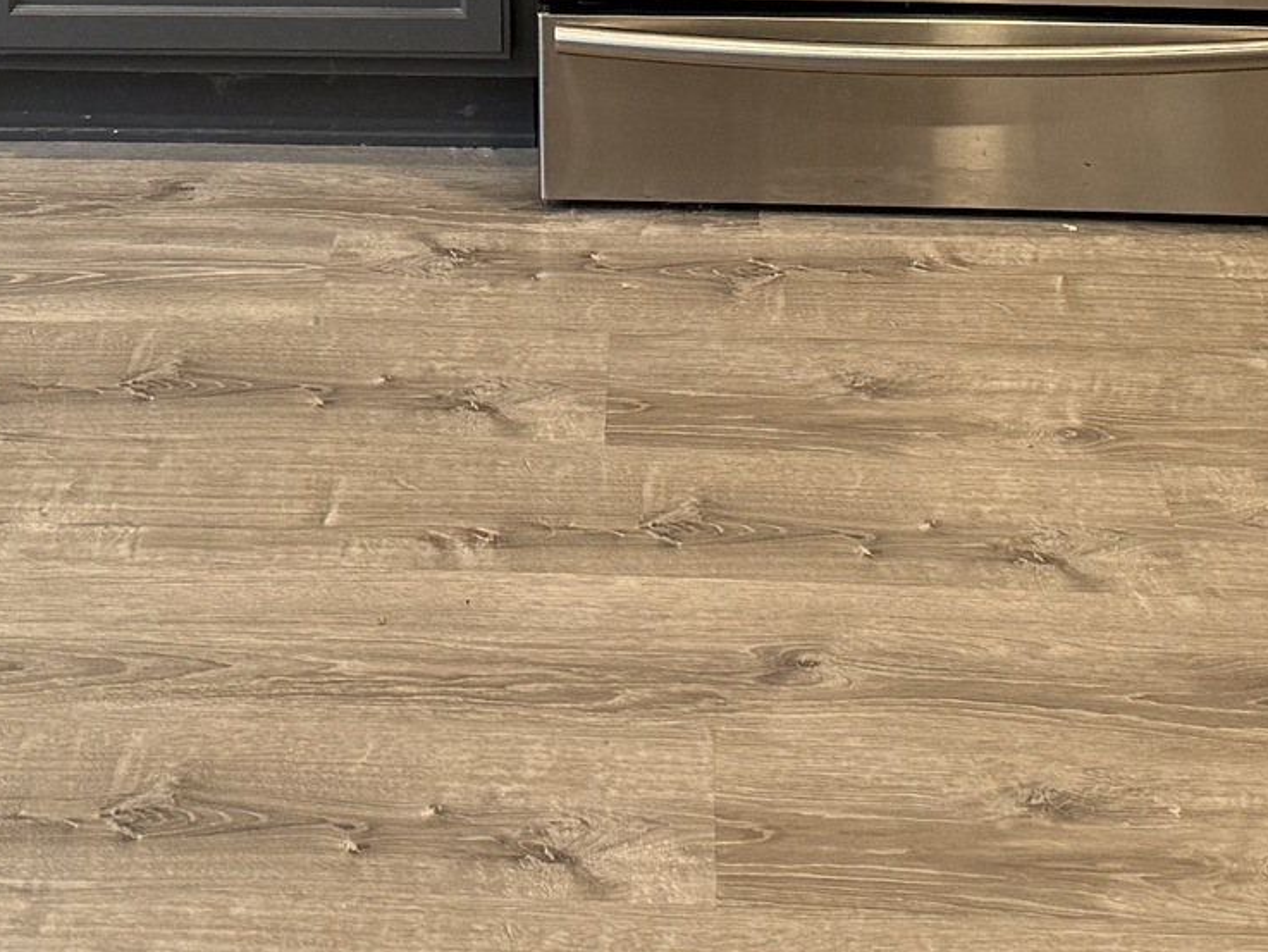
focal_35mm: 100
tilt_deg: -10.4
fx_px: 3664
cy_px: -603
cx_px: 394
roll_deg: +0.7
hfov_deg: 19.6
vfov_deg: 13.6
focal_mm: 6.76
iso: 320
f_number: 1.78
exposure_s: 1/120
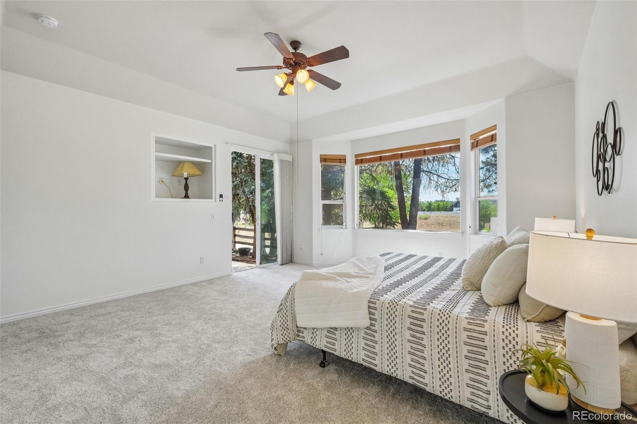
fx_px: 265
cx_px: 318
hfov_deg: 100.4
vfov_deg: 77.3
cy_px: 212
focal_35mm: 15
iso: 800
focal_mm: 10
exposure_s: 1/30
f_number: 8
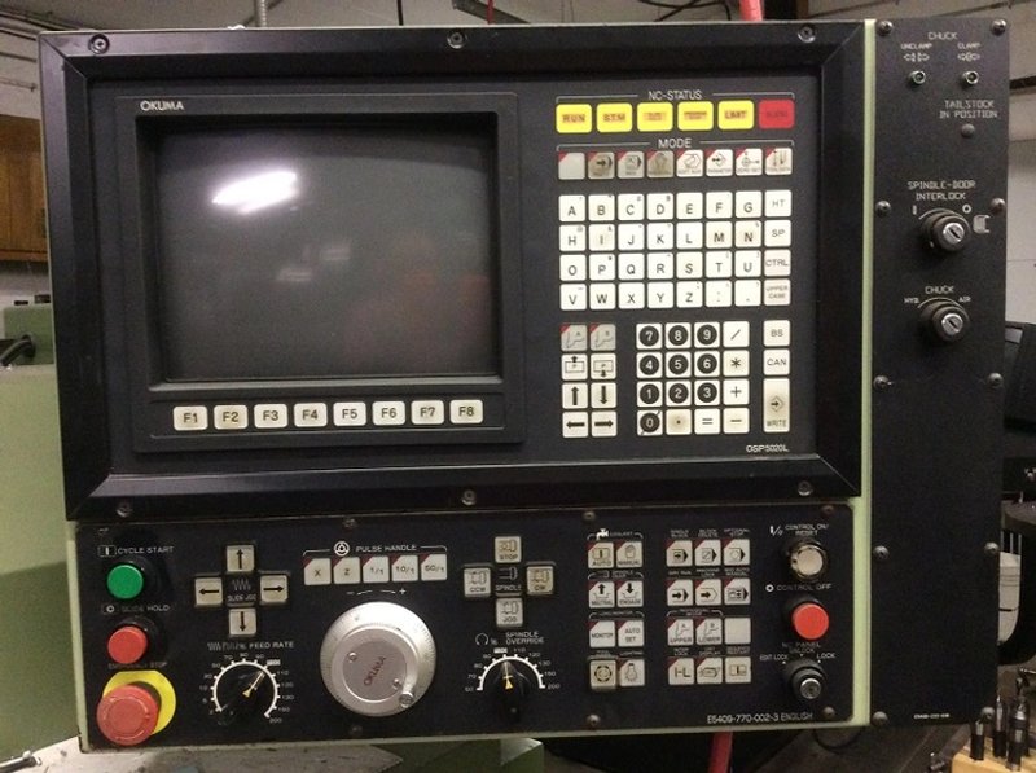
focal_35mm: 32
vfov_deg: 44.0
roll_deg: -1.6
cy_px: 386
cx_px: 518
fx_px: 956
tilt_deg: -5.0
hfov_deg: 56.9
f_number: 2.4
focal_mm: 3.3
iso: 250
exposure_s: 1/20
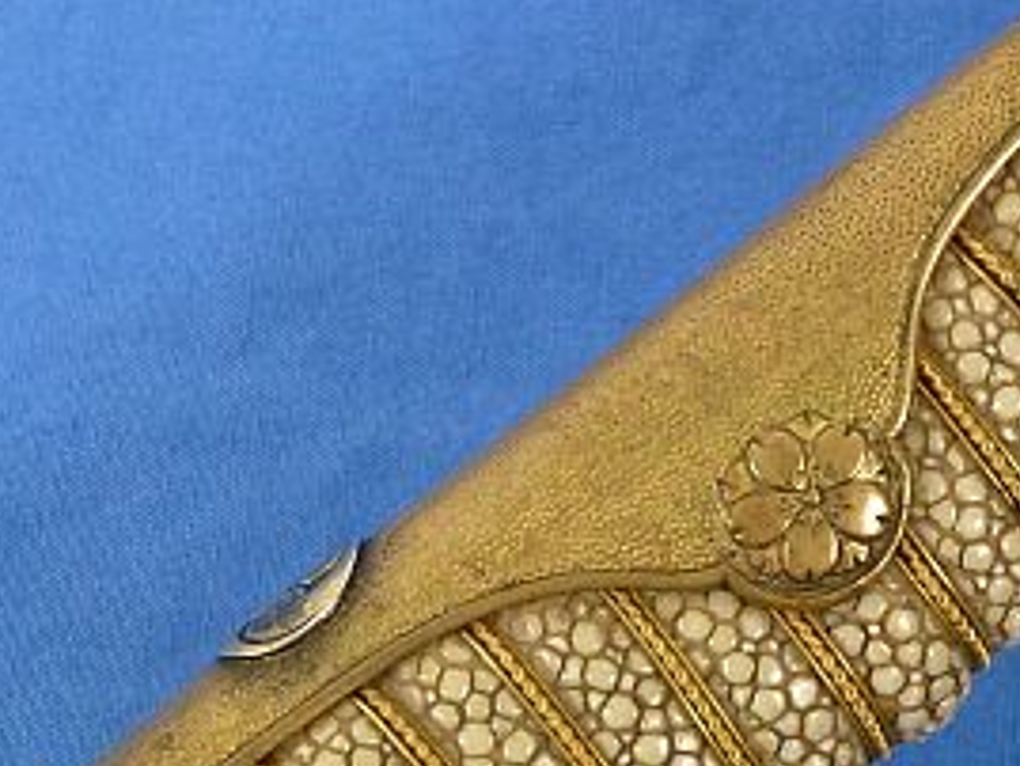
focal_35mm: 107
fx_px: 3154
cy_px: 667
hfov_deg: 18.3
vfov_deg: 13.7
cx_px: 641
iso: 200
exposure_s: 1/60
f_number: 3.7
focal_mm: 6.4
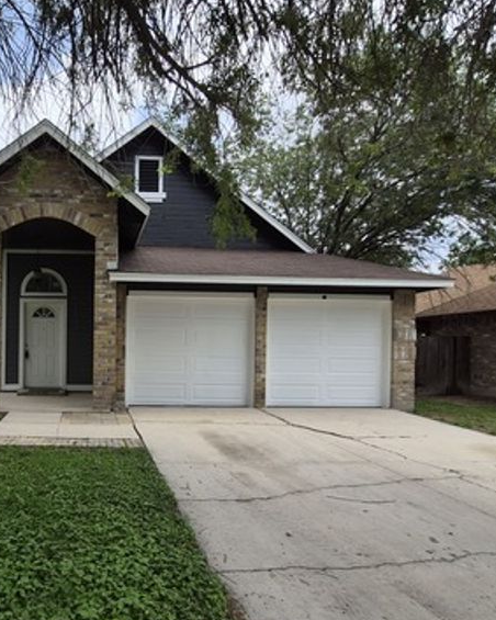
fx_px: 422
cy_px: 330
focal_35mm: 23
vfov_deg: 72.5
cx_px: 126
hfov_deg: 57.9
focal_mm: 1.74
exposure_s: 1/1796
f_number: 2.2
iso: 40
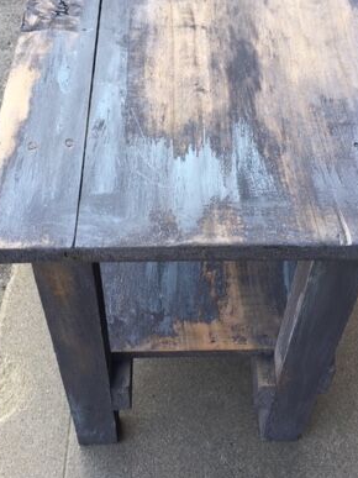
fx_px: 662
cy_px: 117
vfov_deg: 38.6
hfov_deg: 30.2
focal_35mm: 48
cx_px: 199
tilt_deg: -45.0
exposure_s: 1/101
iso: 25
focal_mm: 4.15
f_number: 2.2
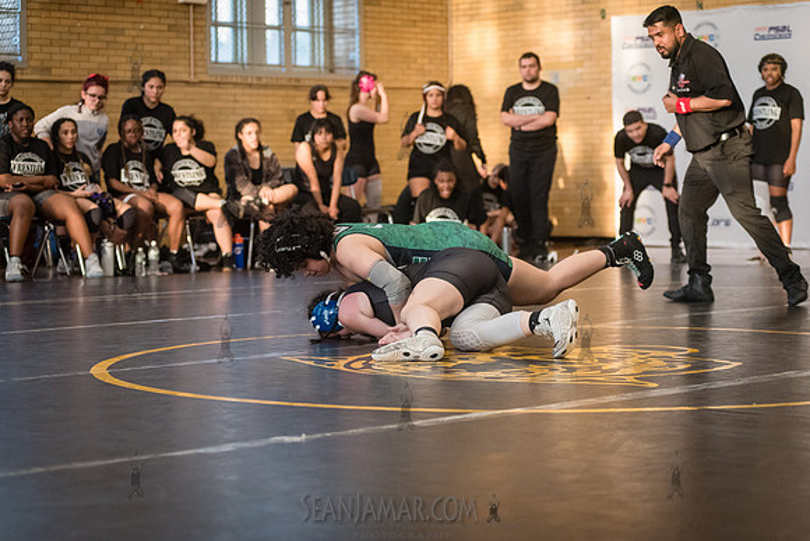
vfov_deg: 16.5
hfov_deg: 24.5
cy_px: 270
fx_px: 1867
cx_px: 405
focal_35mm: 83
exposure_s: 1/400
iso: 5000
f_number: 3.5
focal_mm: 80
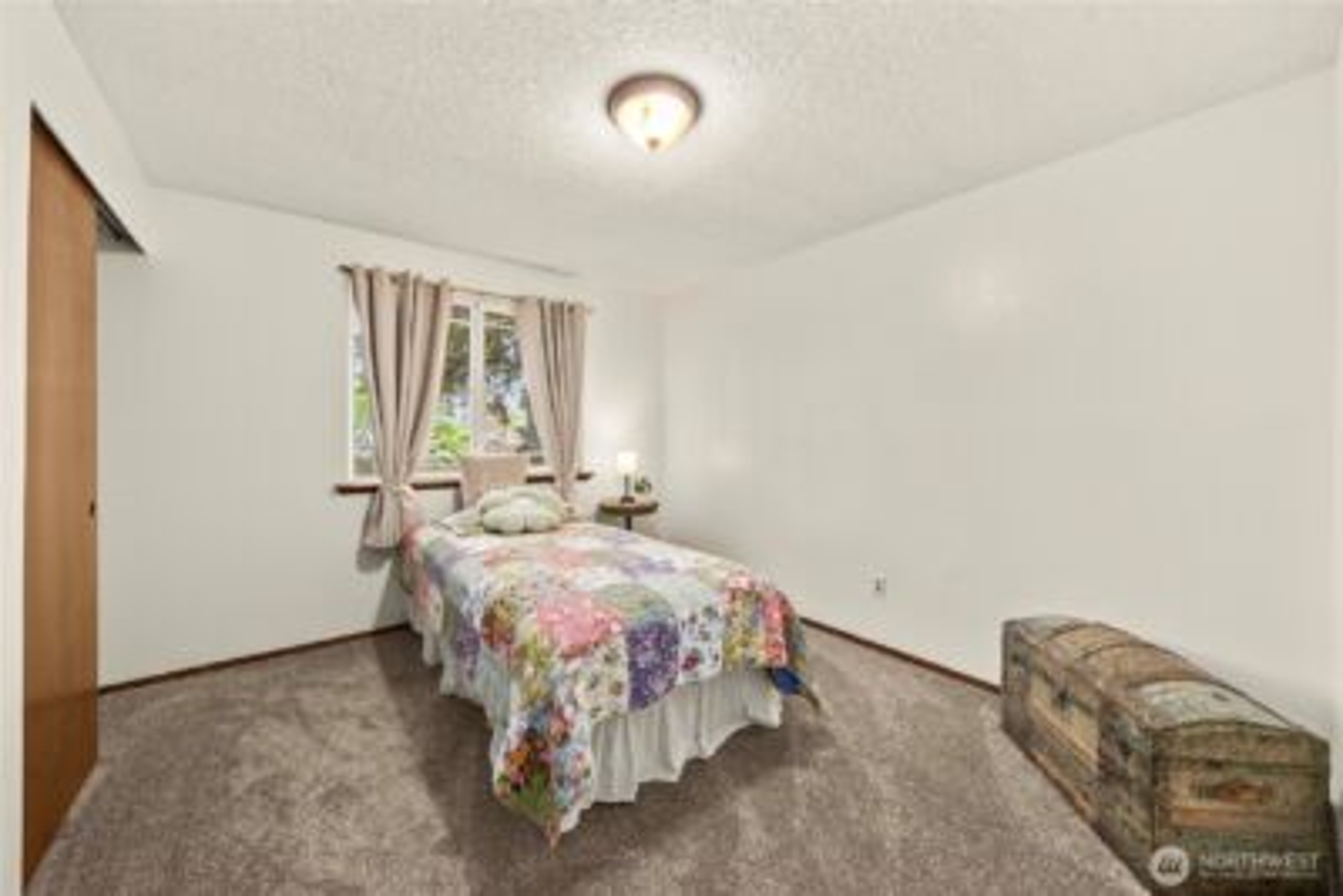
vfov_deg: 85.5
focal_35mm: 13
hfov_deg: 108.3
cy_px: 448
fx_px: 485
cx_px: 672
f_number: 7.1
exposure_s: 1/5
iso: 1000
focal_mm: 13
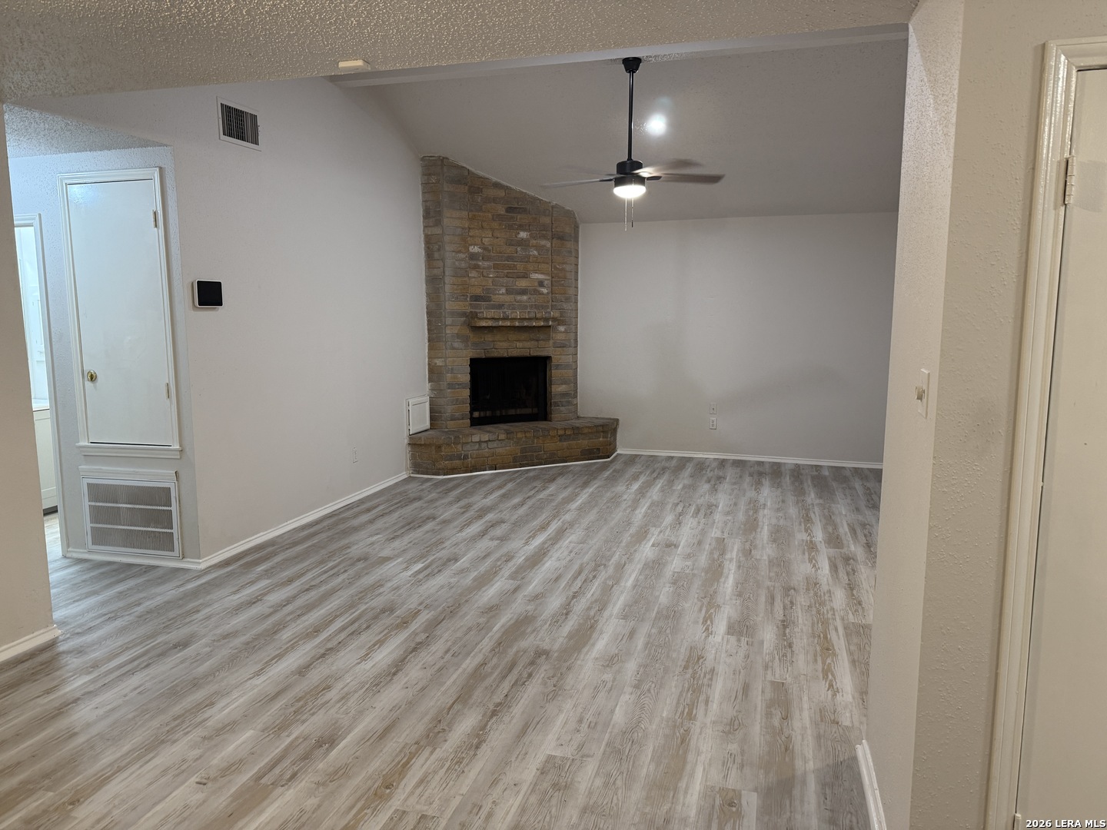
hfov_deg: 71.6
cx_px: 554
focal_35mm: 24
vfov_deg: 56.8
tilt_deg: -7.5
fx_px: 768
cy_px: 415
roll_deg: +0.6
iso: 160
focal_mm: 6.76
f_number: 1.78
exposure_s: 1/60
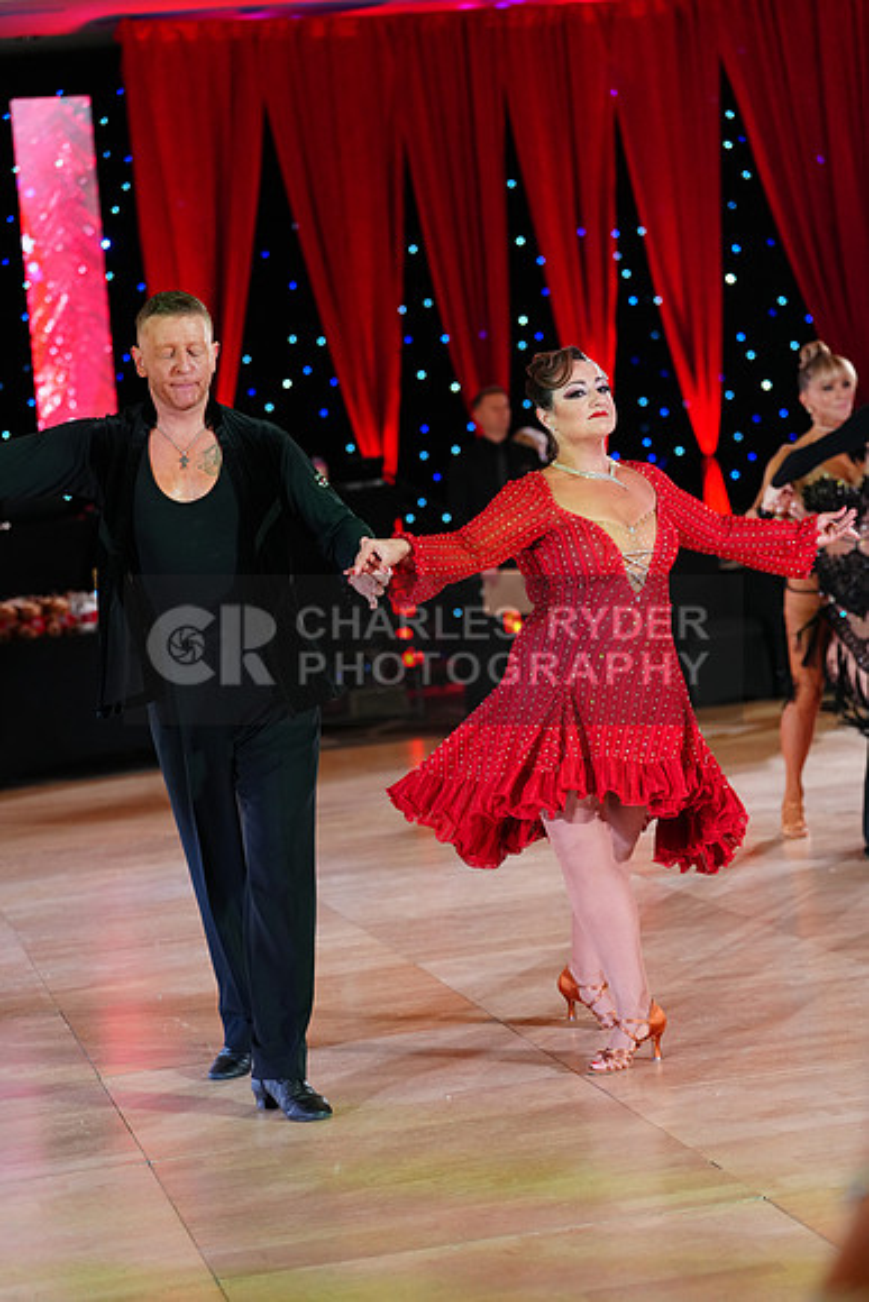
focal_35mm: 77
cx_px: 434
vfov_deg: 26.3
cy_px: 651
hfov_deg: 17.7
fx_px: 2786
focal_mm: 77
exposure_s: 1/400
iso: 2500
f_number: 2.8
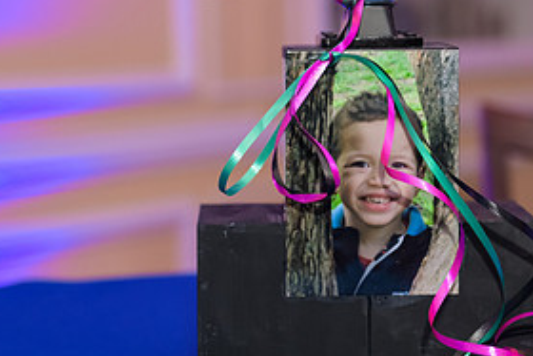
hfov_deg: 17.9
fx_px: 1689
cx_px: 356
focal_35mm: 114
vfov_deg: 12.0
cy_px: 151
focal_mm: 55
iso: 1600
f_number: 3.2
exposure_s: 1/125
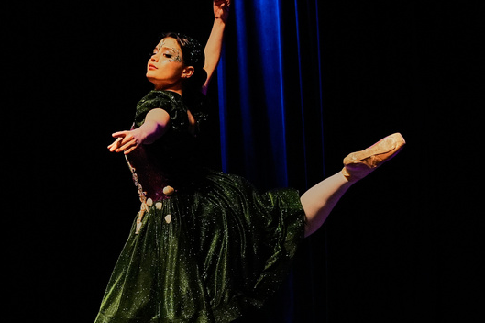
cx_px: 26
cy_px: 214
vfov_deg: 22.5
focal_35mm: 60
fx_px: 808
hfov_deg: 31.4
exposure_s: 1/640
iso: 2500
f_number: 2.8
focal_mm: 21
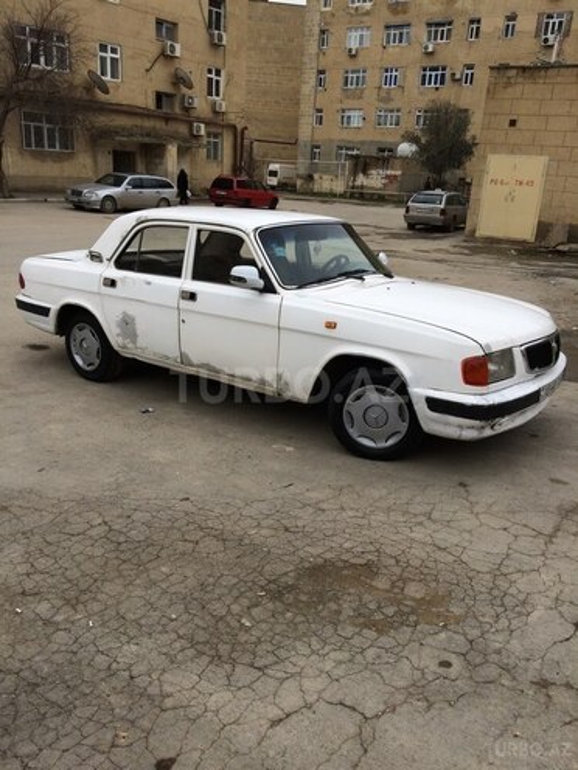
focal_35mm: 29
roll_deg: -3.1
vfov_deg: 61.7
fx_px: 646
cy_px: 385
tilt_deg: -19.7
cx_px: 289
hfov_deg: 48.2
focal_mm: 4.15
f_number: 2.2
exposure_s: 1/820
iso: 32
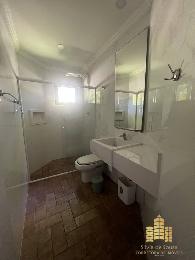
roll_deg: +1.3
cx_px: 98
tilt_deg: -8.0
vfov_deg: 106.2
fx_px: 98
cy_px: 130
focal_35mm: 13
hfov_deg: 89.9
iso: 500
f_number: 1.8
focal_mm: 1.57
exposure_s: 1/60
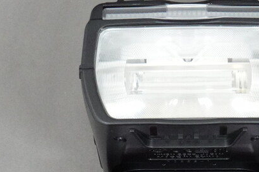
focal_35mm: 168
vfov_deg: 8.1
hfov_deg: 12.2
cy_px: 198
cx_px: 197
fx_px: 1208
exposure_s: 1/60
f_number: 5.6
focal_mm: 21.12
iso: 3200
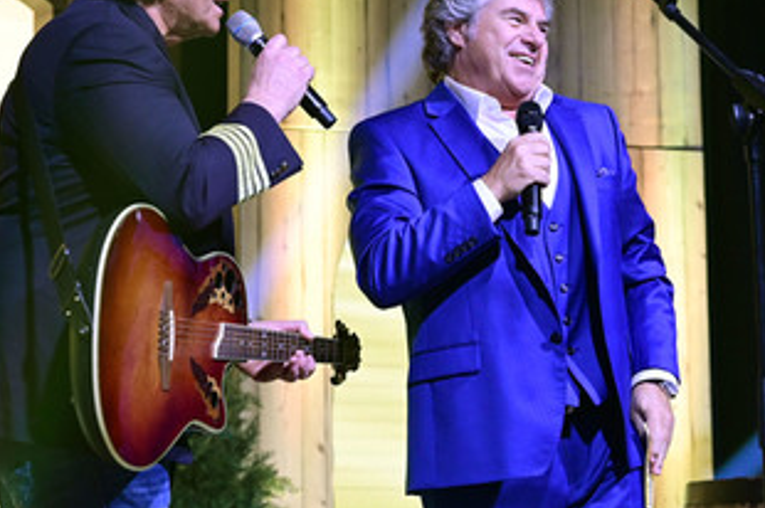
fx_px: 2165
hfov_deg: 20.0
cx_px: 334
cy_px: 141
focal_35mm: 102
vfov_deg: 13.4
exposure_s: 1/250
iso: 3200
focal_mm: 70
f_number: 5
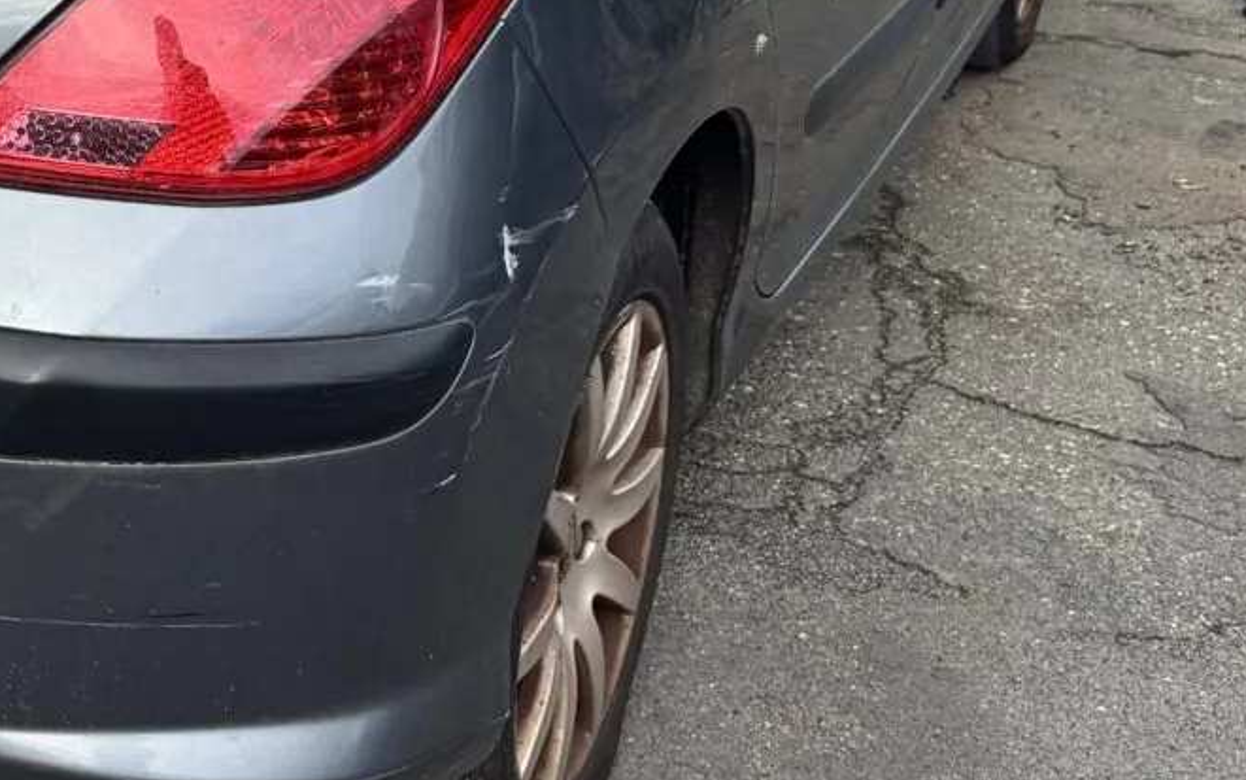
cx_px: -66
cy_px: 42
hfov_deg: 26.1
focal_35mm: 74
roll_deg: -1.1
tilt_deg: -17.1
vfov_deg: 17.3
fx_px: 2514
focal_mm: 6.76
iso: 80
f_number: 1.78
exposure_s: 1/1425
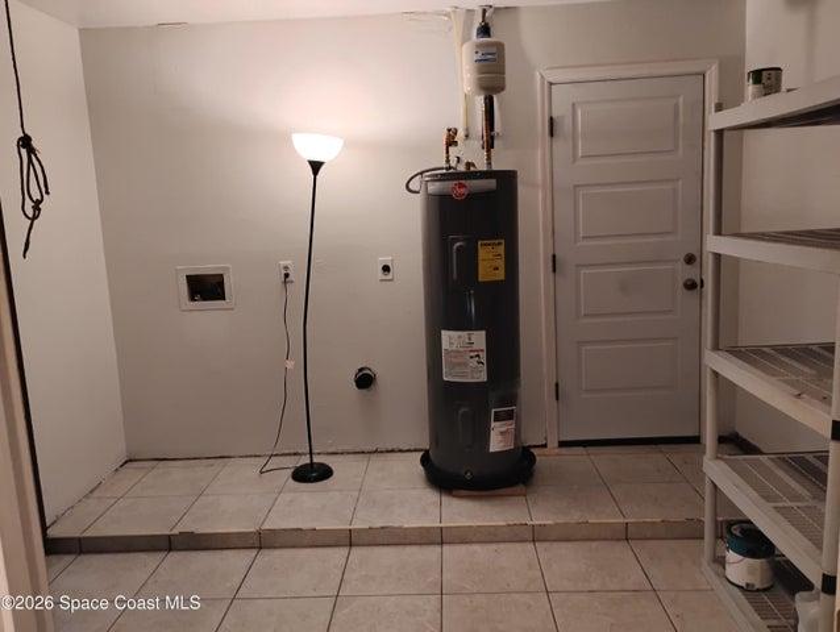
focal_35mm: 28
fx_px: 680
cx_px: 420
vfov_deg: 49.8
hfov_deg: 63.4
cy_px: 316
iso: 1078
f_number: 1.8
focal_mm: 4.26
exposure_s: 1/60
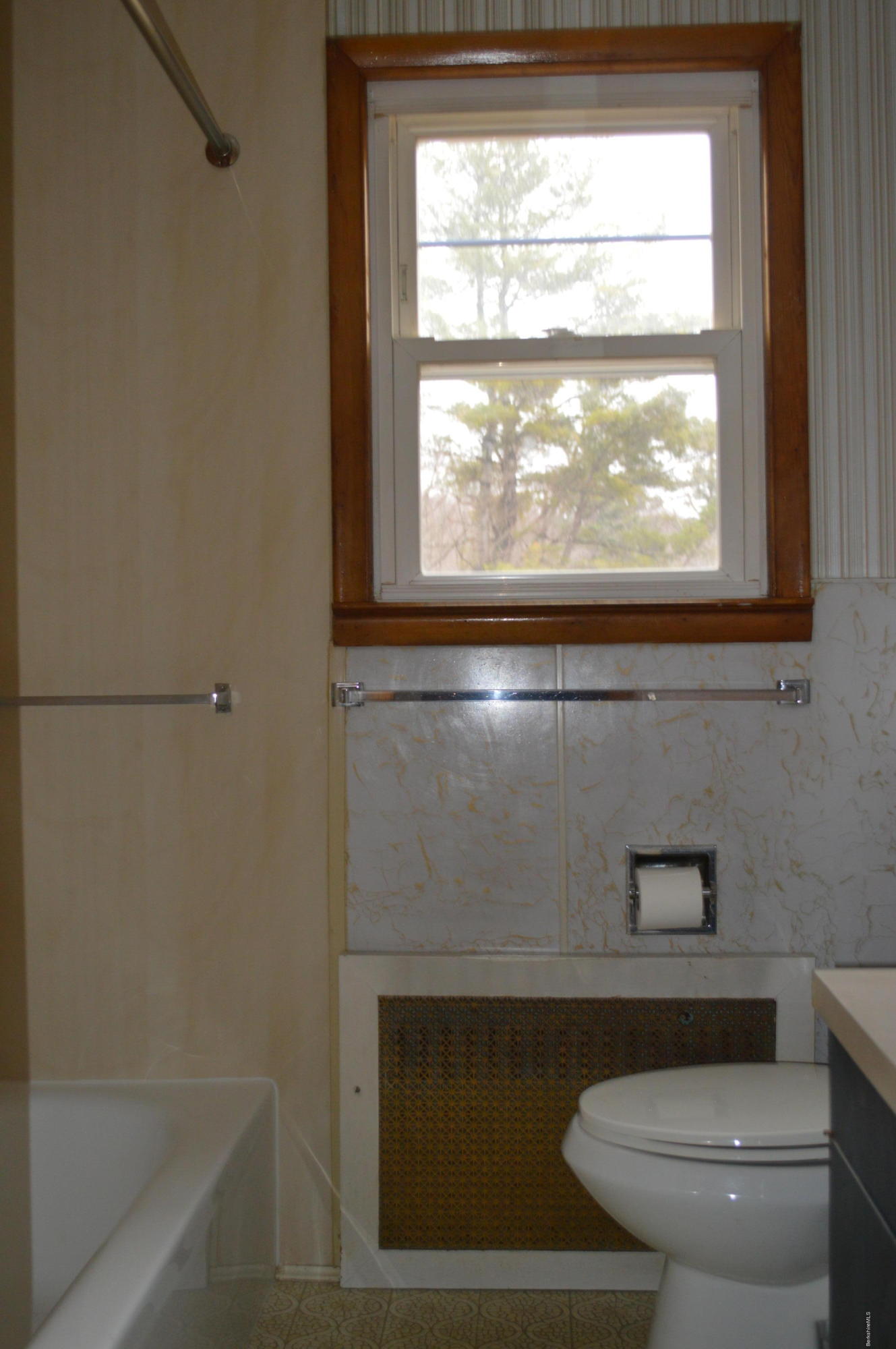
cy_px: 674
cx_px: 448
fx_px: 1459
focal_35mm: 39
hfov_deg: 34.1
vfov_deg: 49.6
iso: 560
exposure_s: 1/60
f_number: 4.2
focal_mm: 26
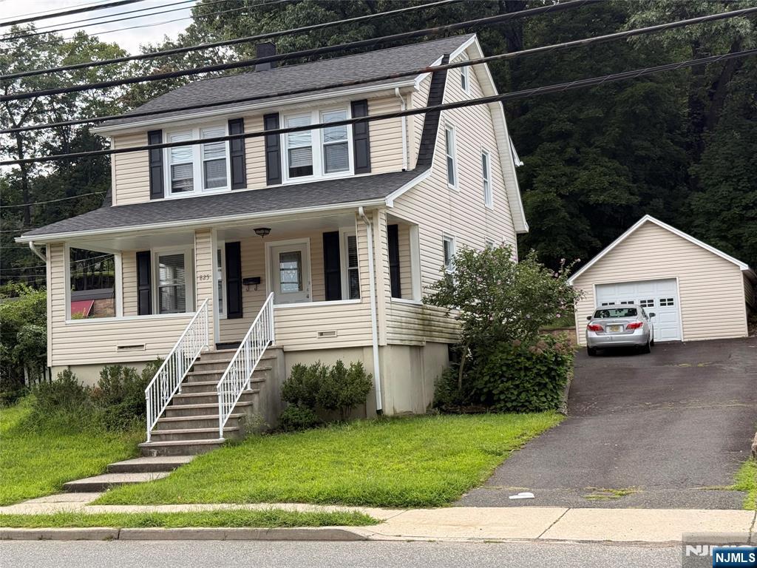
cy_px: 284
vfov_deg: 30.3
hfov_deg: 39.7
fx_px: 1050
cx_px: 378
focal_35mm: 48
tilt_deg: +5.8
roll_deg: +2.8
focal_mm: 6.76
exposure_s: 1/2415
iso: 80
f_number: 1.78
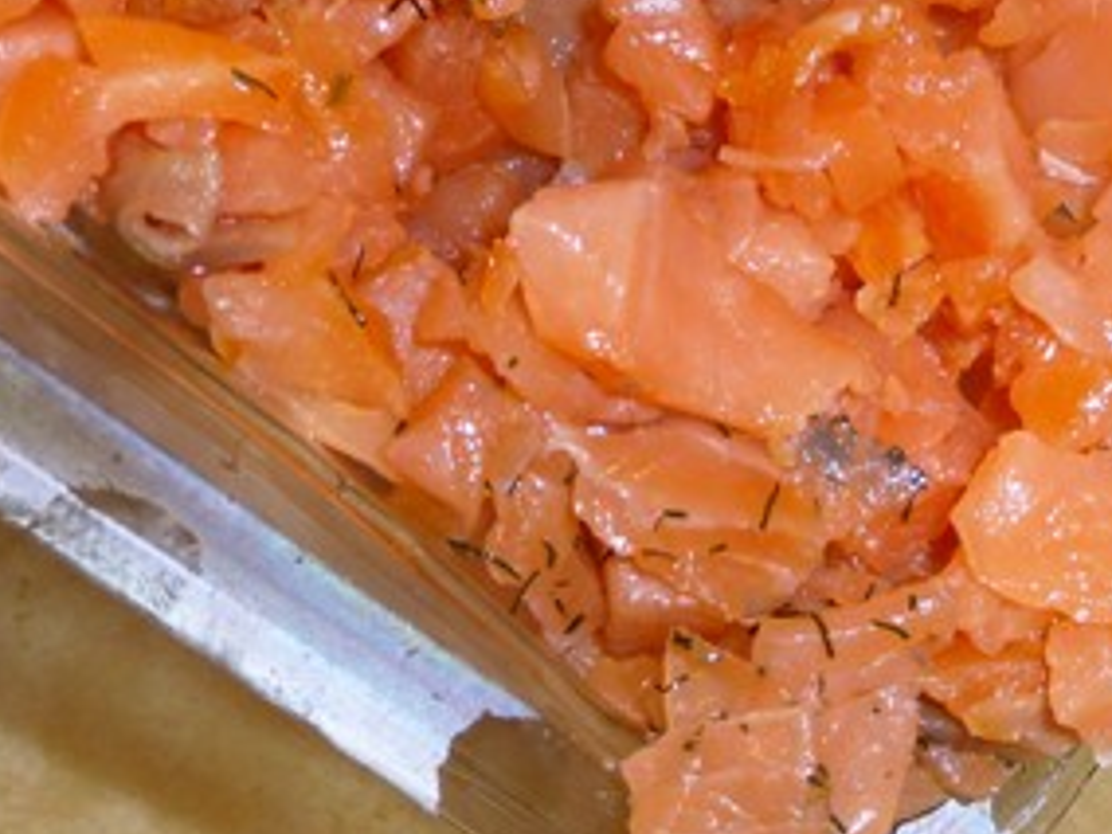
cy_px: 599
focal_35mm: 97
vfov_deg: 15.2
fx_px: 3116
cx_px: 857
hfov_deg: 20.1
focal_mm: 7.1
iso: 100
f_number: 4
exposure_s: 1/30
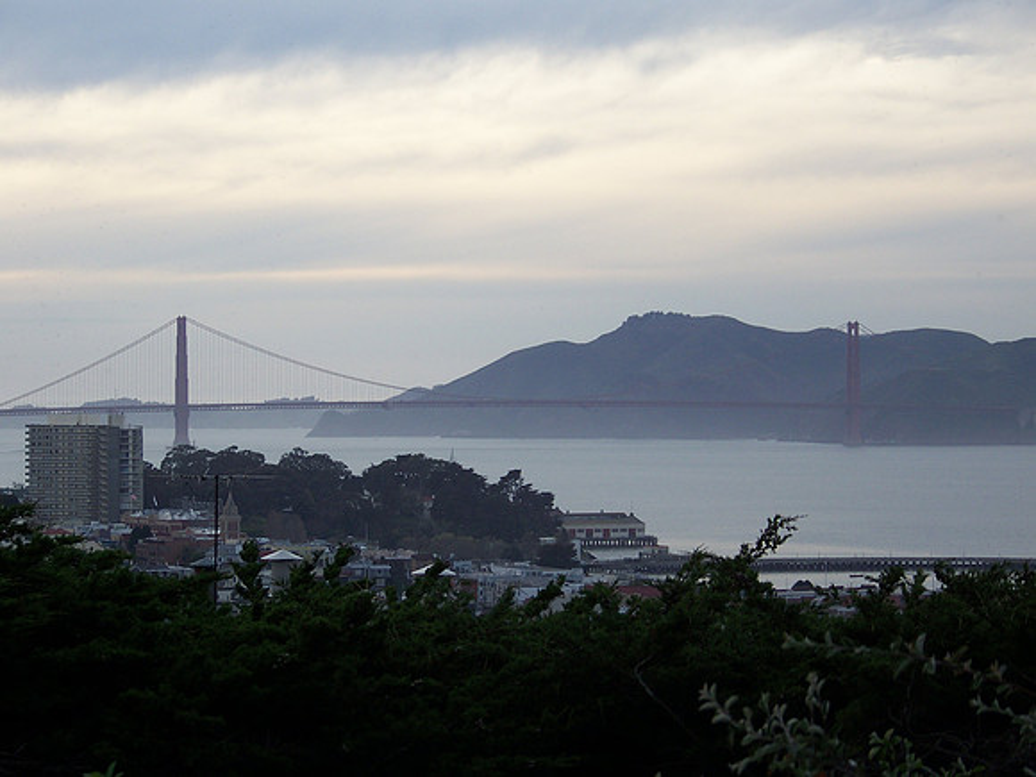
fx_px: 3771
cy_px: 388
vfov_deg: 11.8
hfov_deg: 15.6
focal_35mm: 126
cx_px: 518
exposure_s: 1/320
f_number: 3.2
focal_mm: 21.1
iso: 64
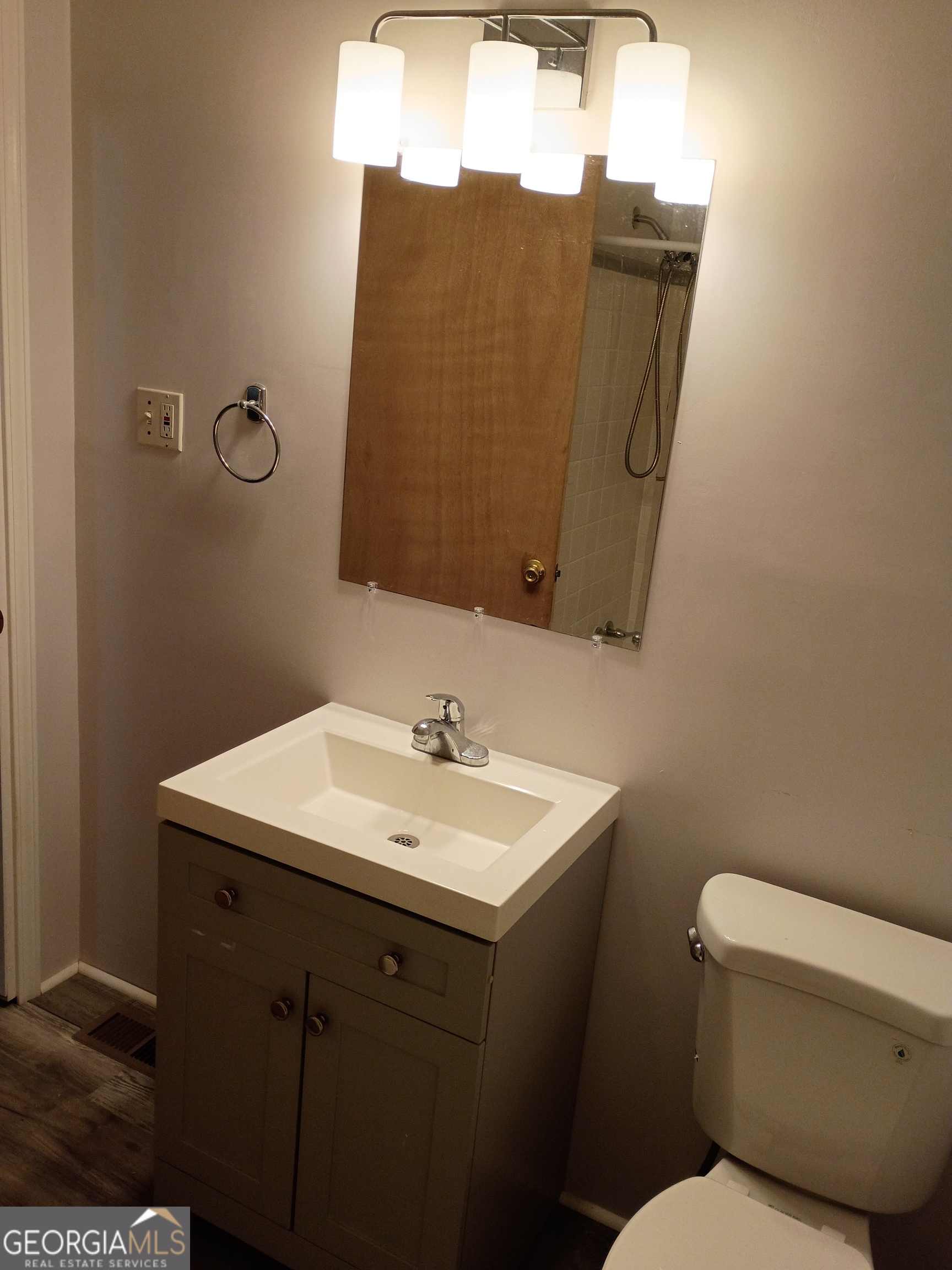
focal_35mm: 29
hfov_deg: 48.2
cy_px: 635
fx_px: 1063
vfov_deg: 61.7
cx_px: 476
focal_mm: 4.27
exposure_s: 1/60
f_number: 1.8
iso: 173
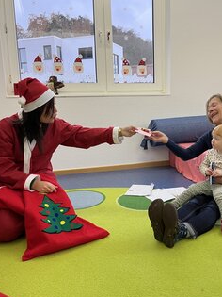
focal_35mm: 33
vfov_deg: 55.4
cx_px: 135
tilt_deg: -10.0
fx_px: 282
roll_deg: +2.8
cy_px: 151
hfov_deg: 42.7
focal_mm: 5.1
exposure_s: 1/50
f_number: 1.6
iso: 80
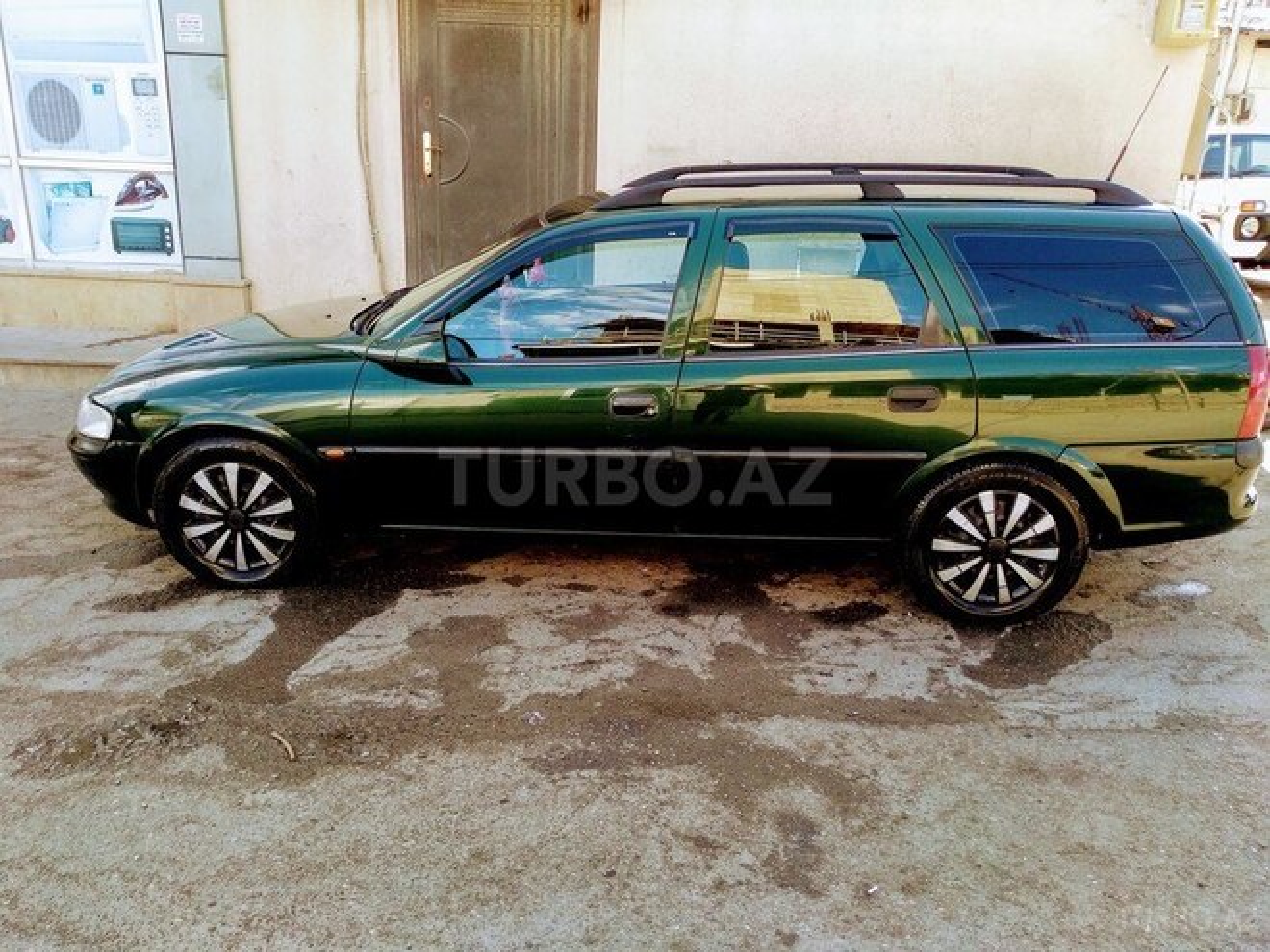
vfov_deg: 53.1
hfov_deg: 67.3
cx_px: 635
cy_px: 476
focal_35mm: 26
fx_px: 954
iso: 100
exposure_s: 1/130
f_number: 2.2
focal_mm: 3.83
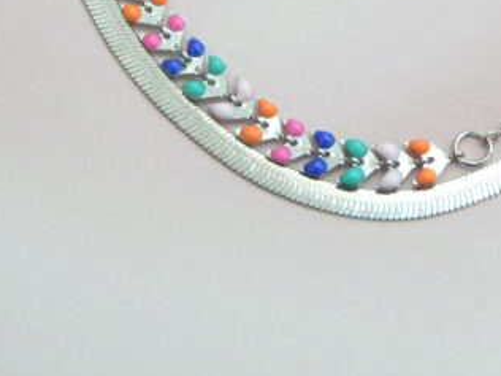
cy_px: 32
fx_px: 1679
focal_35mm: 116
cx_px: 290
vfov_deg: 12.7
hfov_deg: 17.0
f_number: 4
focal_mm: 10.9
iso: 400
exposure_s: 1/20
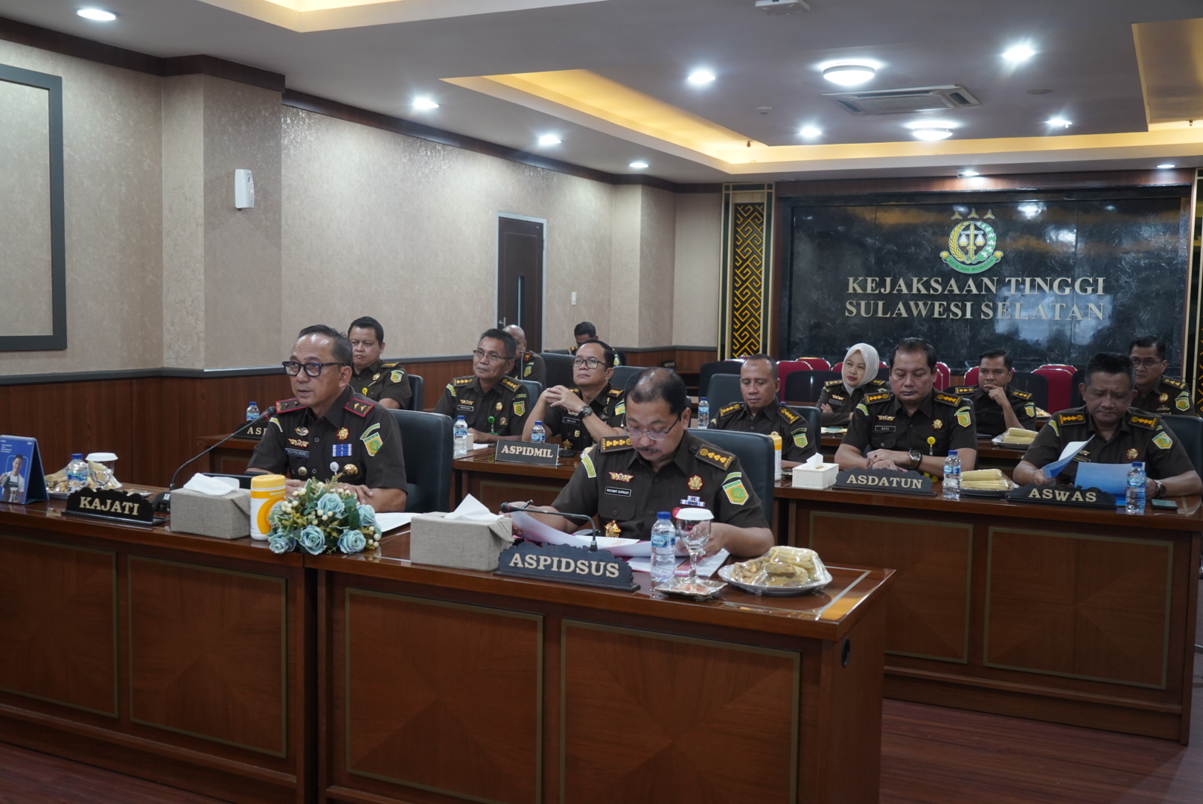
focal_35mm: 34
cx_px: 602
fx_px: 1137
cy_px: 402
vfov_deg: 38.9
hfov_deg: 55.8
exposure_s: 1/60
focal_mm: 34
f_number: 4
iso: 2000
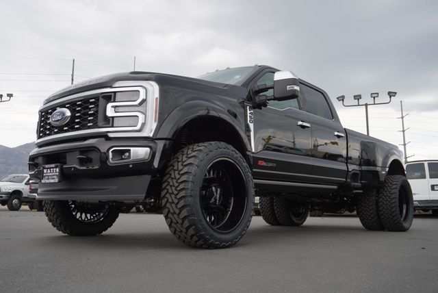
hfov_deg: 57.2
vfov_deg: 40.0
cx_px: 219
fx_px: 402
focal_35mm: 33
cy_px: 146
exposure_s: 1/125
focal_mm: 22
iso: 100
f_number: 5.6
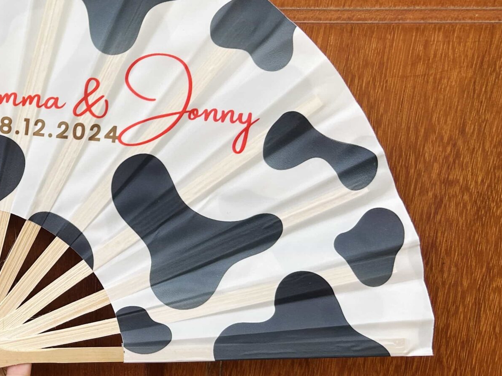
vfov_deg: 26.1
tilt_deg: -13.1
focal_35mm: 56
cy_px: 169
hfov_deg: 31.1
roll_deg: -0.3
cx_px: -31
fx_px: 812
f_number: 1.5
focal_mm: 5.7
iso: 50
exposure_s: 1/469
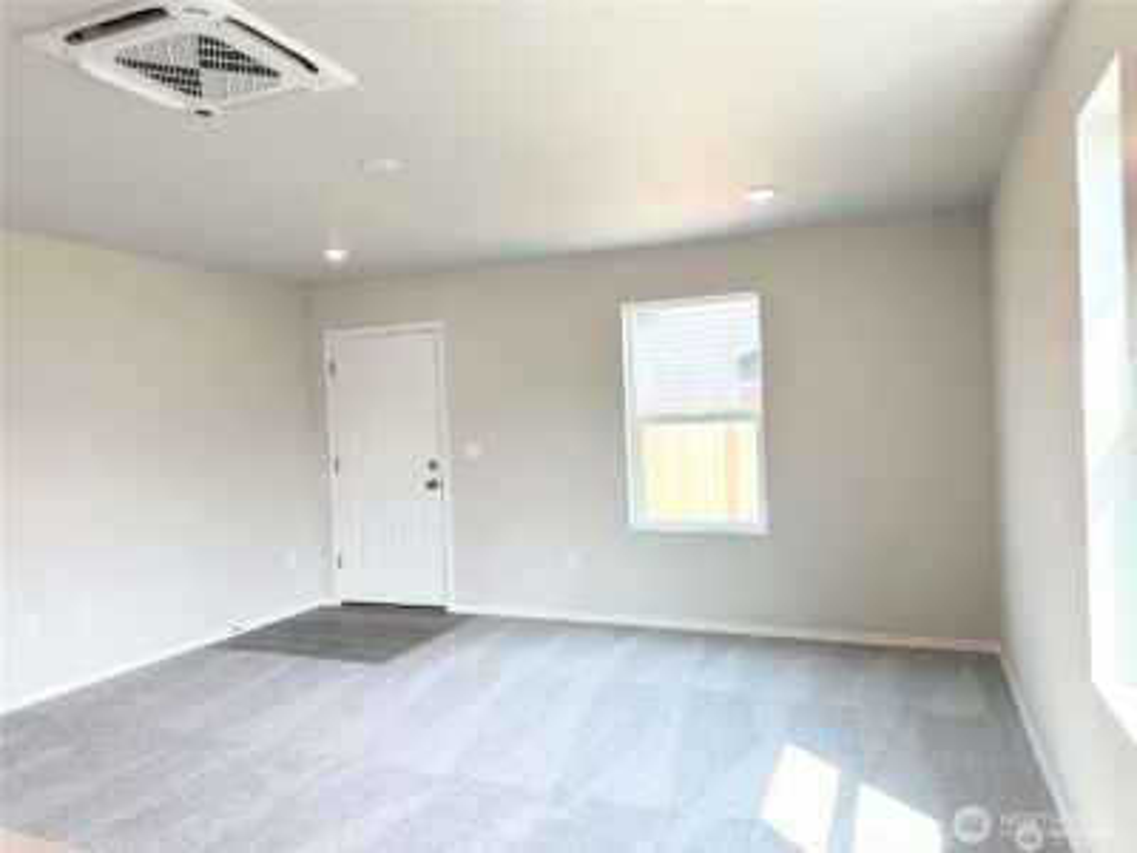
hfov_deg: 71.6
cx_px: 568
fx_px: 788
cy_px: 426
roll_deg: +2.2
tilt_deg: -0.6
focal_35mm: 24
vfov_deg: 56.8
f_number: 1.78
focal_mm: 6.86
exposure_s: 1/219
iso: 80
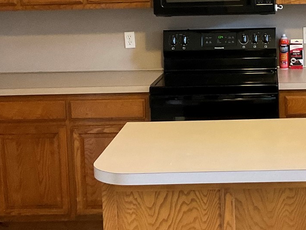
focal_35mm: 79
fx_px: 698
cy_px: 56
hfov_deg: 24.3
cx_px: 242
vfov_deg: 18.5
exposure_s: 1/60
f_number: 1.8
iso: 200
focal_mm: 3
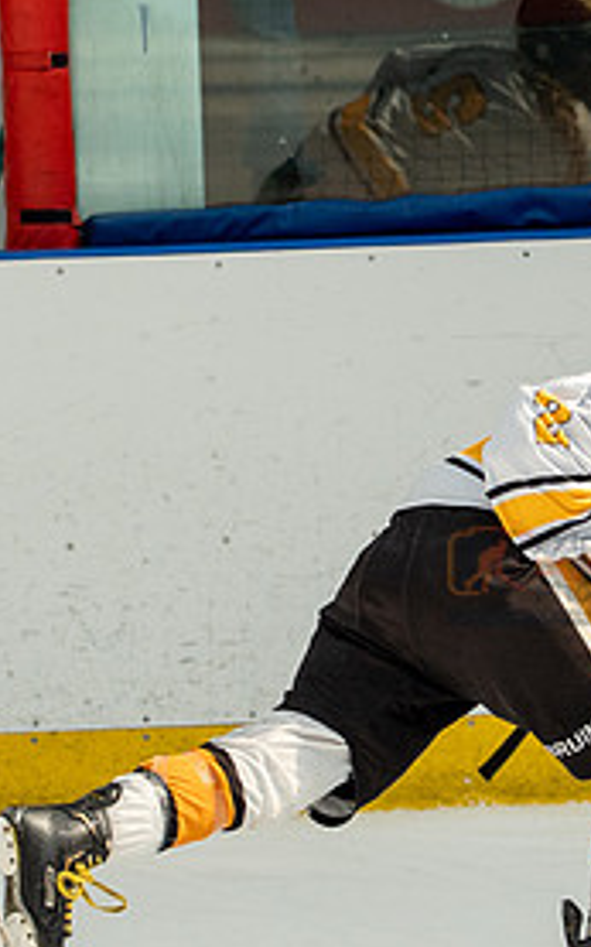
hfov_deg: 2.4
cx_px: 562
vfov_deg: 3.9
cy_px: 549
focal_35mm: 536
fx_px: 13820
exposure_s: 1/1600
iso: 800
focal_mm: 126
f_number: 3.5
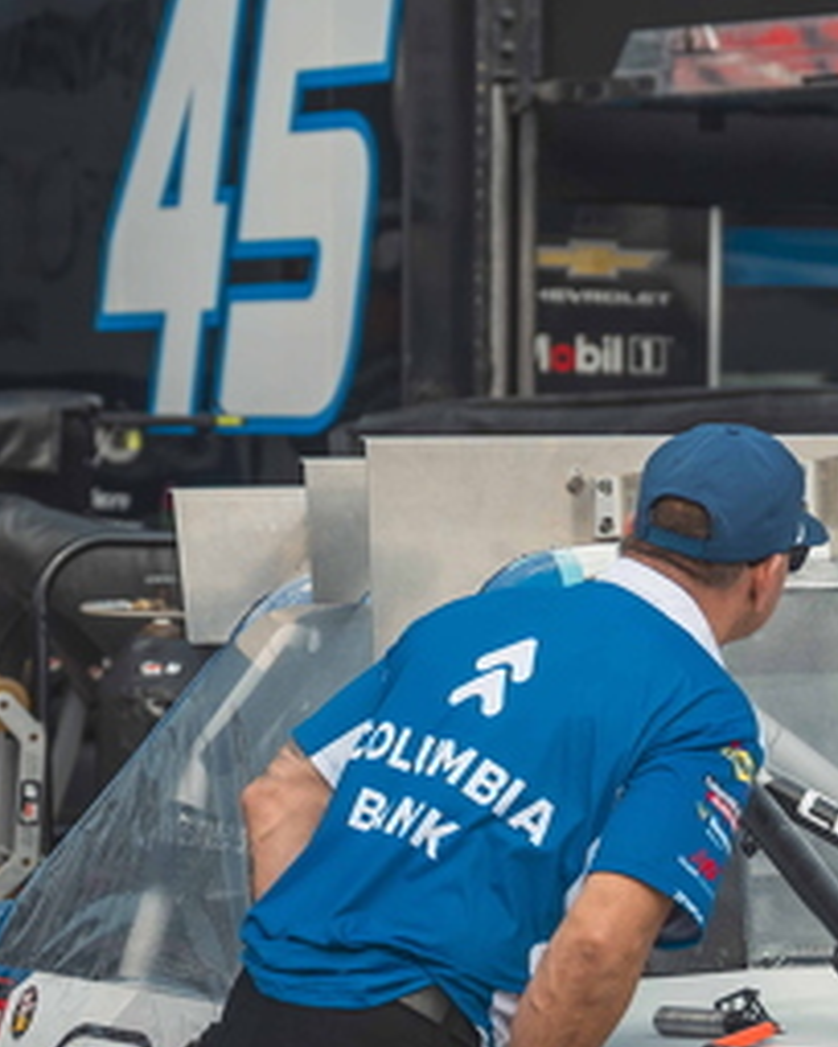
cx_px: 879
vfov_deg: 9.5
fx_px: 6324
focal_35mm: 204
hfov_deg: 7.5
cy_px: 649
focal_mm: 70
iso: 100
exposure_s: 1/640
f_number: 2.8
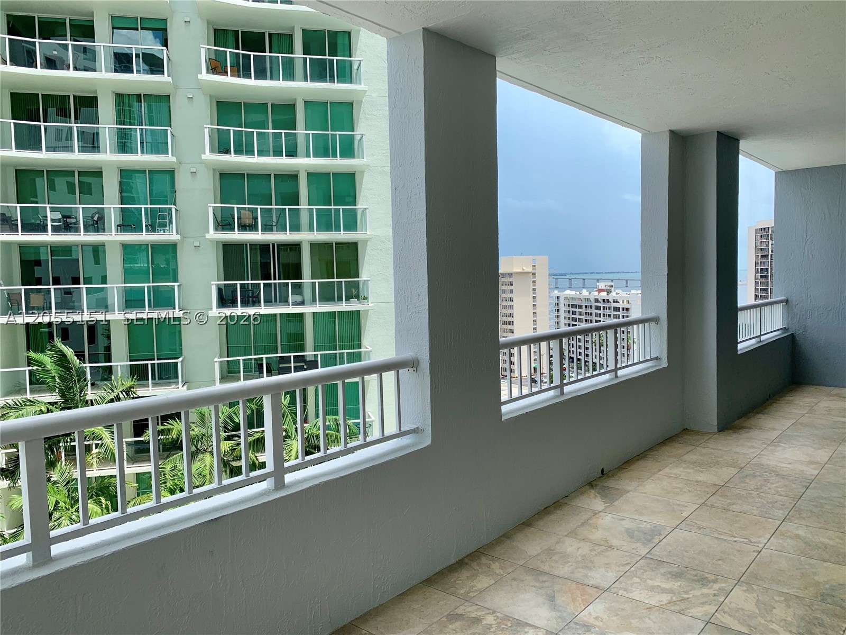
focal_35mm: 26
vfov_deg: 53.1
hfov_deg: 67.3
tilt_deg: -4.4
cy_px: 318
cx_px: 423
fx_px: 635
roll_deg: +1.2
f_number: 1.8
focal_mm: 4.25
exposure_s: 1/887
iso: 25
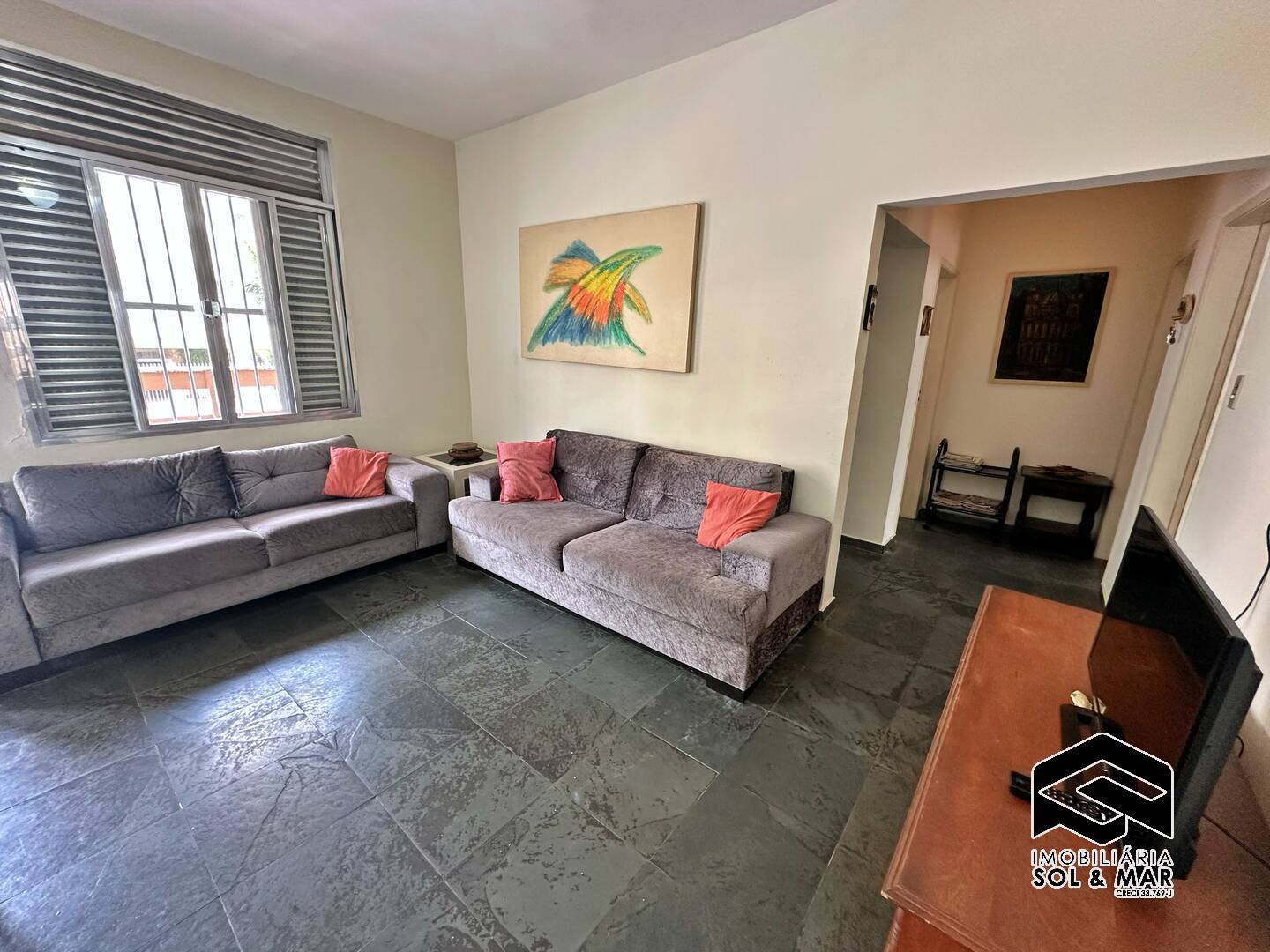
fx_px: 514
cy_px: 476
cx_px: 635
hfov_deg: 102.1
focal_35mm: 14
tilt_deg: -14.7
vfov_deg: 85.7
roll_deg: -1.2
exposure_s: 1/60
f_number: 2.2
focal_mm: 2.22
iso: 160
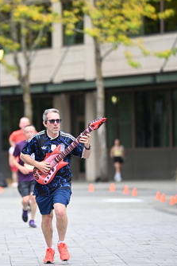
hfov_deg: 4.2
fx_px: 2424
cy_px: 128
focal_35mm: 329
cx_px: 42
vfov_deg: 6.3
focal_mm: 200
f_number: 2.8
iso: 640
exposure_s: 1/1600
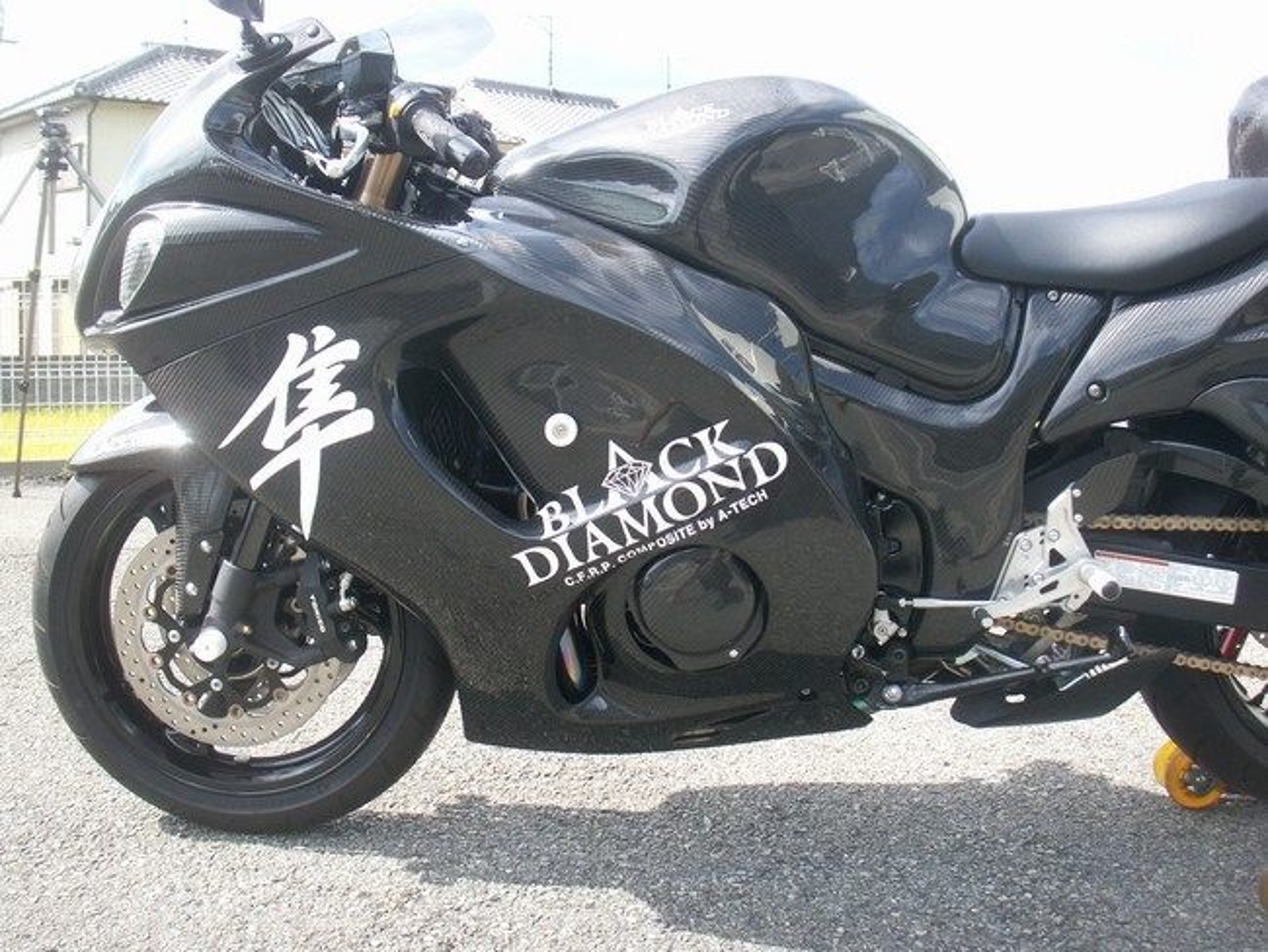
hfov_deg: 50.1
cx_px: 634
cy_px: 476
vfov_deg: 38.7
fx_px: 1356
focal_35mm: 37
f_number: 3.5
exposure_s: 1/200
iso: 50
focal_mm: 7.7
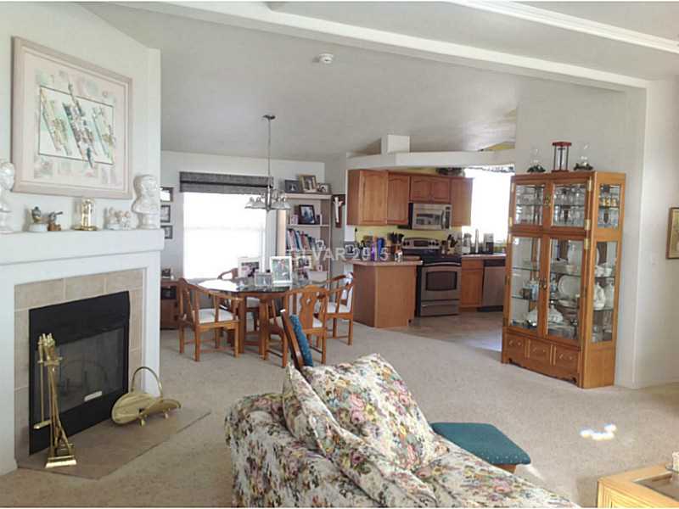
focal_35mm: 35
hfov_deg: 52.6
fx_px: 687
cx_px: 340
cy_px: 254
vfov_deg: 40.7
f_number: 2.4
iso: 50
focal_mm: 4.28
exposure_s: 1/30
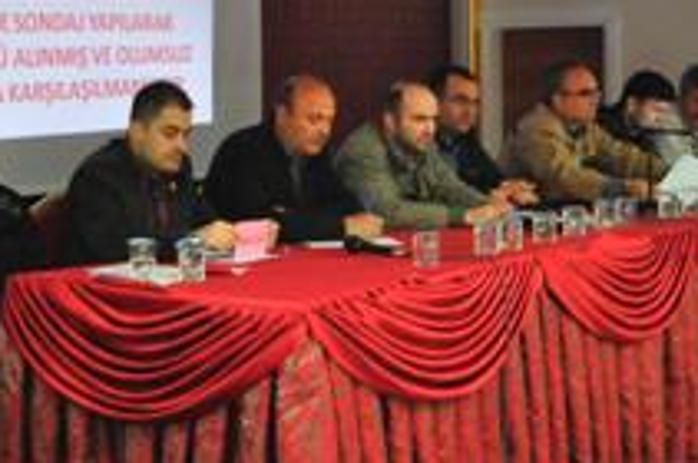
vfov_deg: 16.4
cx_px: 205
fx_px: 1607
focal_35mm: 83
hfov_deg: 24.3
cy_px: 172
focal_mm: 26
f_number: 4.2
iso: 3200
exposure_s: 1/30
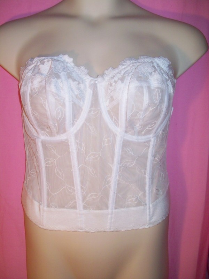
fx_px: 290
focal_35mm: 36
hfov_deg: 39.7
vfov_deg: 51.4
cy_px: 140
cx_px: 104
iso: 80
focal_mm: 6
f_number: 2.7
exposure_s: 1/64
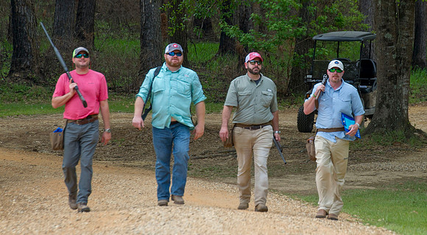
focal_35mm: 351
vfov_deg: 3.4
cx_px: 278
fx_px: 3950
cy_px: 136
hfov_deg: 6.2
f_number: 6.3
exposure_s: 1/320
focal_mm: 200
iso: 200
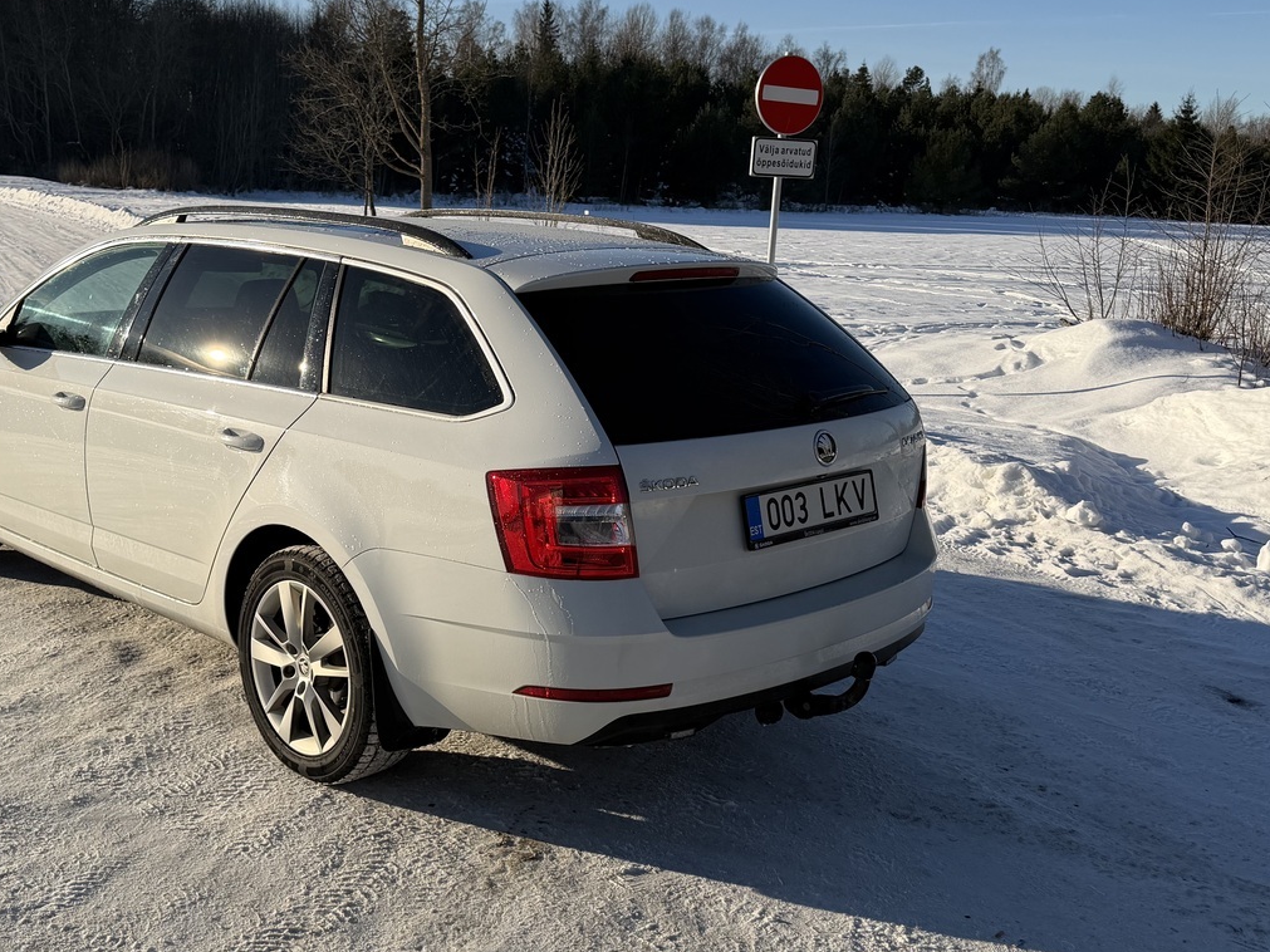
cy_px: 484
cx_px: 489
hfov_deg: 48.6
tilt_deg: -10.3
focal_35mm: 38
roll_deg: -2.3
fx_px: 1394
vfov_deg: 37.7
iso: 80
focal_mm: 6.76
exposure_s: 1/6711
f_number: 1.78
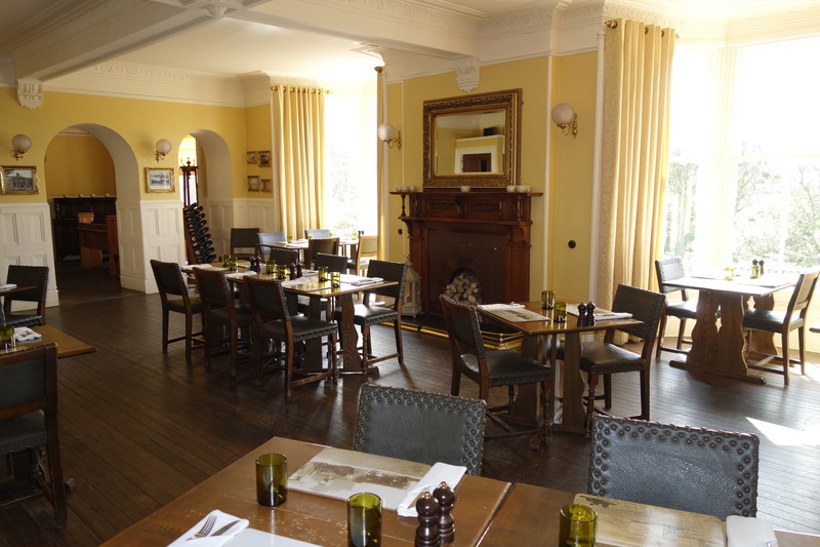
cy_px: 274
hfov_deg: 65.5
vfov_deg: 46.4
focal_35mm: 28
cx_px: 410
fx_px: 638
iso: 125
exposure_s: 1/100
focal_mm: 10.4
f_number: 2.5
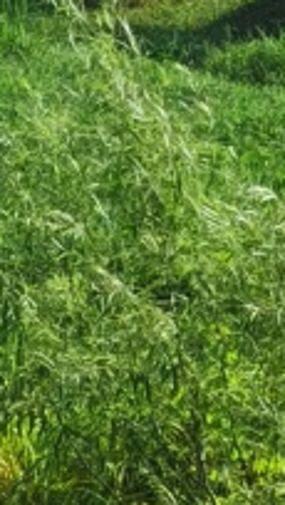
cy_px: 249
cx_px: 320
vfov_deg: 7.9
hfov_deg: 4.4
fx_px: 3675
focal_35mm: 274
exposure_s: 1/3891
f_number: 1.6
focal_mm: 5.56
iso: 50
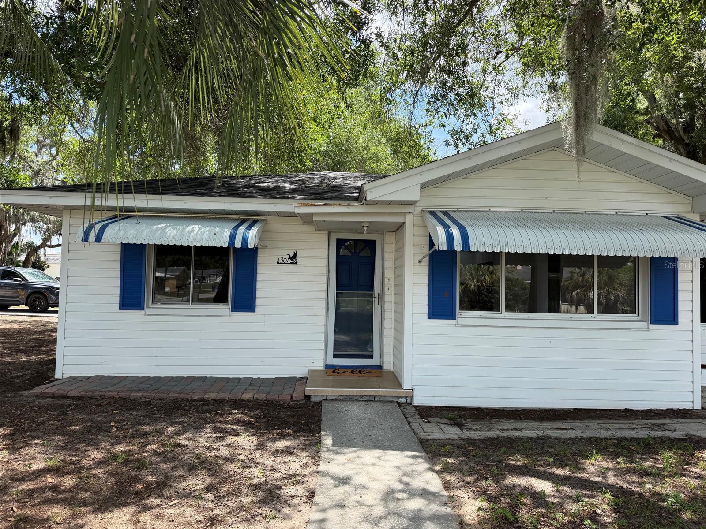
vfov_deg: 56.8
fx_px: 489
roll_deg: -1.8
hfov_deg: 71.6
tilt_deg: +2.5
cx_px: 353
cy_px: 264
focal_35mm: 24
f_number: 1.78
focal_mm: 6.76
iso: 80
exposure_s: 1/1292
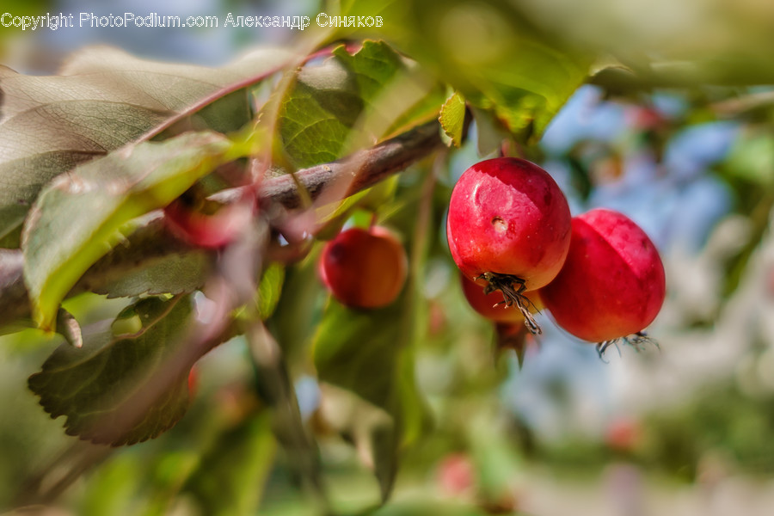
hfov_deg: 73.7
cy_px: 258
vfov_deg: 53.1
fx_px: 516
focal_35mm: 24
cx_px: 387
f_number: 1.8
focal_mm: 8.8
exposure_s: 1/250
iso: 125
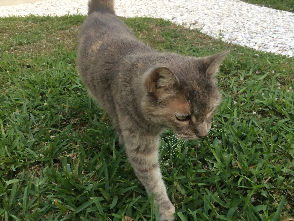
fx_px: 246
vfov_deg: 48.2
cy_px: 110
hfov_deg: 61.7
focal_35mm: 29
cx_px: 147
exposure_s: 1/40
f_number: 2.2
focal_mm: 4.15
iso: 40
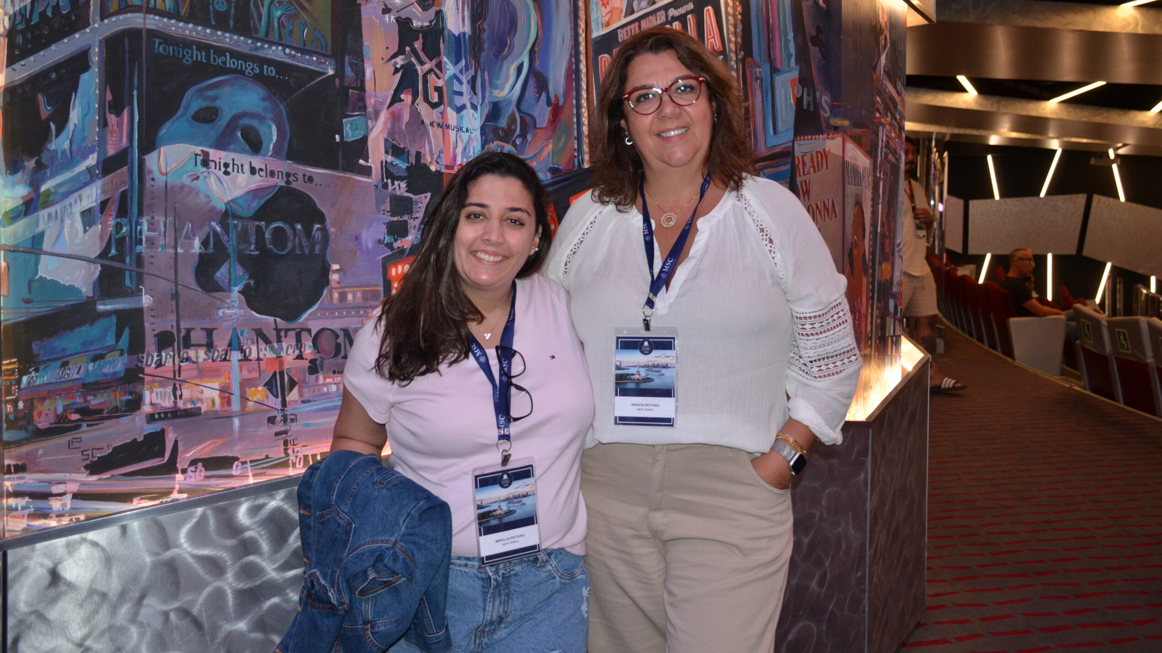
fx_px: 1171
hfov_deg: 52.8
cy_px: 282
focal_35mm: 38
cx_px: 579
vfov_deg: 31.1
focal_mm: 24
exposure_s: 1/60
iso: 800
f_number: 3.8
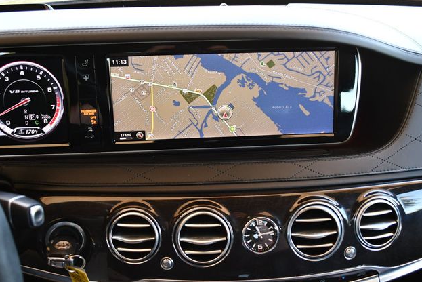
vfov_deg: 36.0
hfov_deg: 51.9
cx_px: 209
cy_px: 138
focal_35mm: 37
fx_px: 434
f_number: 3.5
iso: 800
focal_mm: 18
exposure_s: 1/125
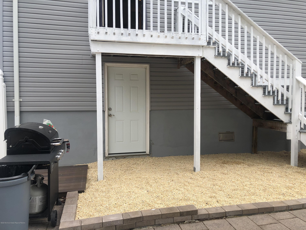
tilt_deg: -2.6
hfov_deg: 63.4
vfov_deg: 49.7
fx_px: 248
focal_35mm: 28
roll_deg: -0.5
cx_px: 153
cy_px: 115
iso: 20
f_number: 1.8
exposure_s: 1/979
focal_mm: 3.99
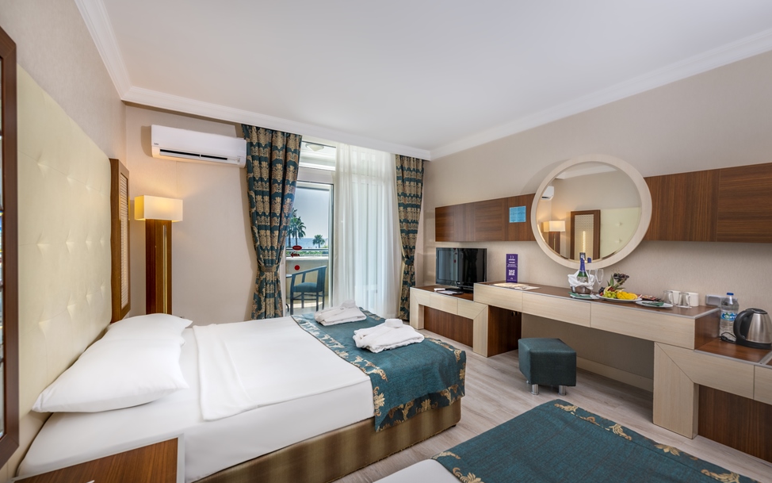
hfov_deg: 101.4
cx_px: 395
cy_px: 245
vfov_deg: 74.8
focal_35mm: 15
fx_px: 316
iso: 100
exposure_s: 1/400
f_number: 5.6
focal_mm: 14
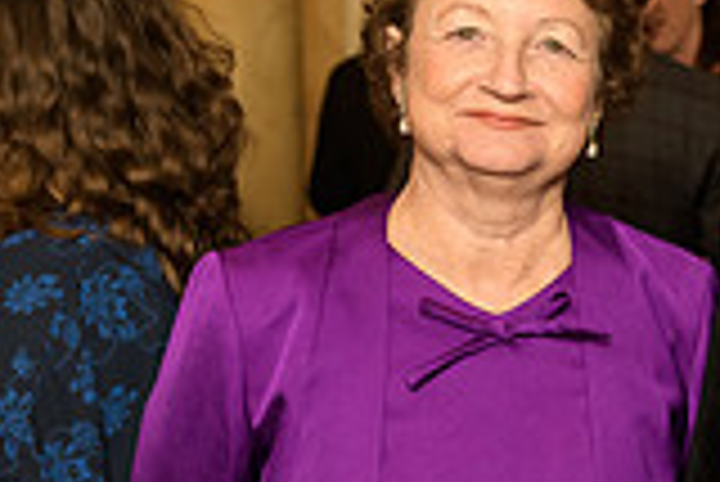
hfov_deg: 19.7
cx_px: 837
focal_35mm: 98
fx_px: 1962
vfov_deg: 14.0
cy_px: 336
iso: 1000
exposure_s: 1/125
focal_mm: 27
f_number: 3.2
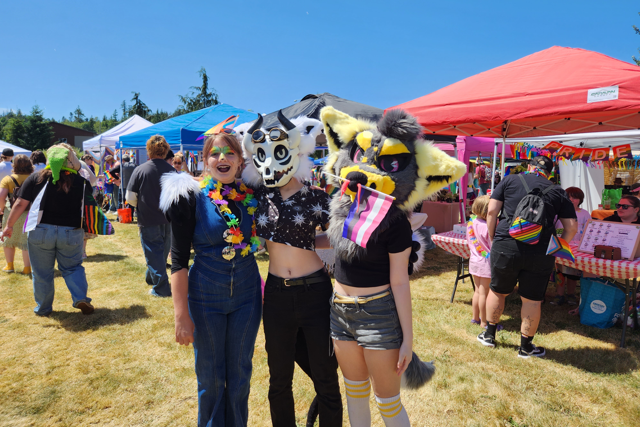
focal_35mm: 24
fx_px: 427
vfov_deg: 53.0
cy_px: 189
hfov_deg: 73.7
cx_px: 319
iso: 20
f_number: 1.8
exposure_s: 1/1192
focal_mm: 5.4
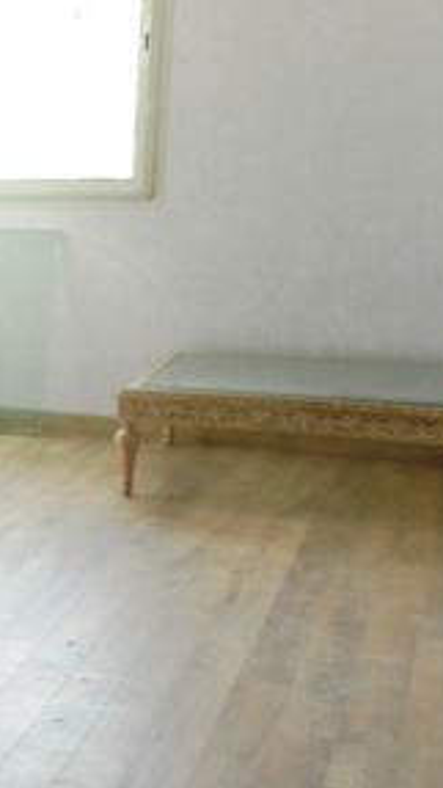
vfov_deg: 34.3
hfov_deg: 16.9
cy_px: 460
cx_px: -311
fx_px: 1273
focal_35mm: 61
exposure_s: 1/30
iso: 160
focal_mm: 4.5
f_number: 3.7
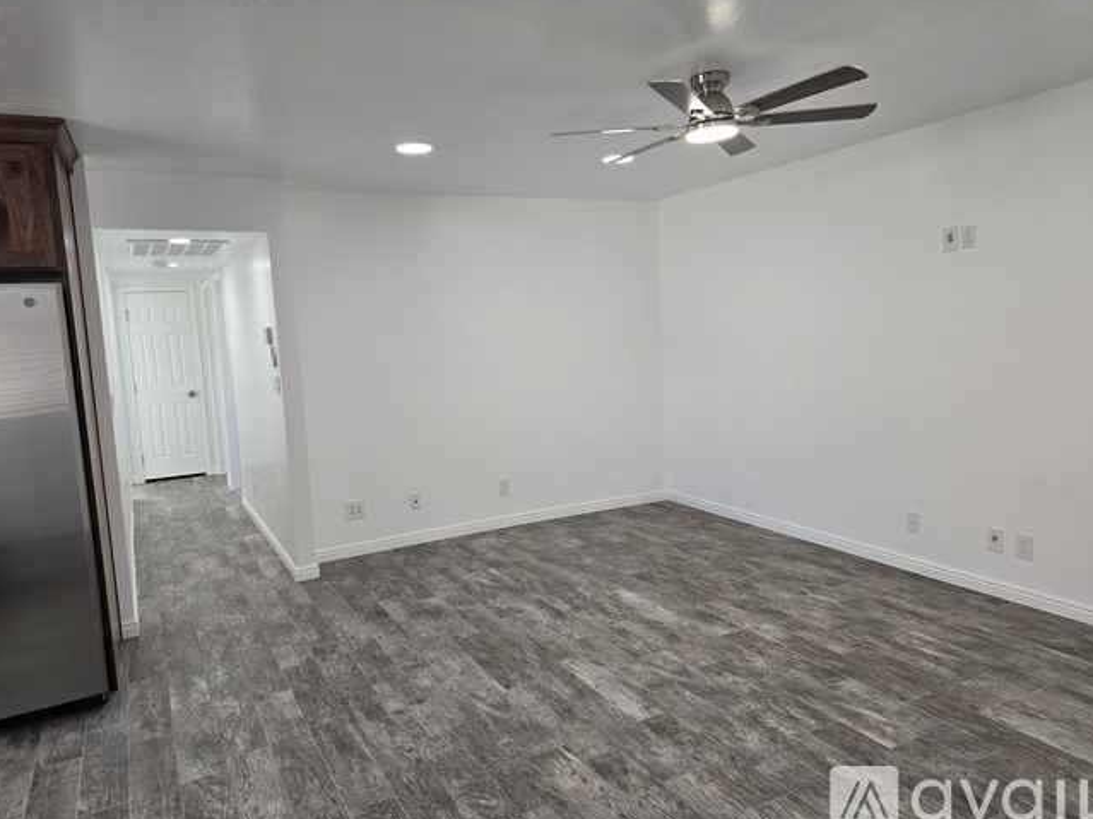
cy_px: 407
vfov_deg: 56.8
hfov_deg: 71.6
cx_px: 536
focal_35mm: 24
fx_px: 758
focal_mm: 6.3
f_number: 1.7
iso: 125
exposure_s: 1/120
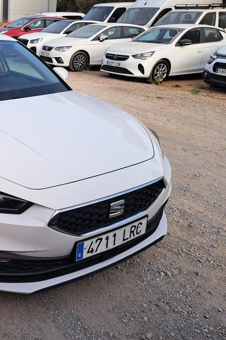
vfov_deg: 54.5
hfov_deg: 34.2
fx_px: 330
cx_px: -3
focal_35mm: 35
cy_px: 166
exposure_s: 1/178
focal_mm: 5.23
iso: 50
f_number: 1.8
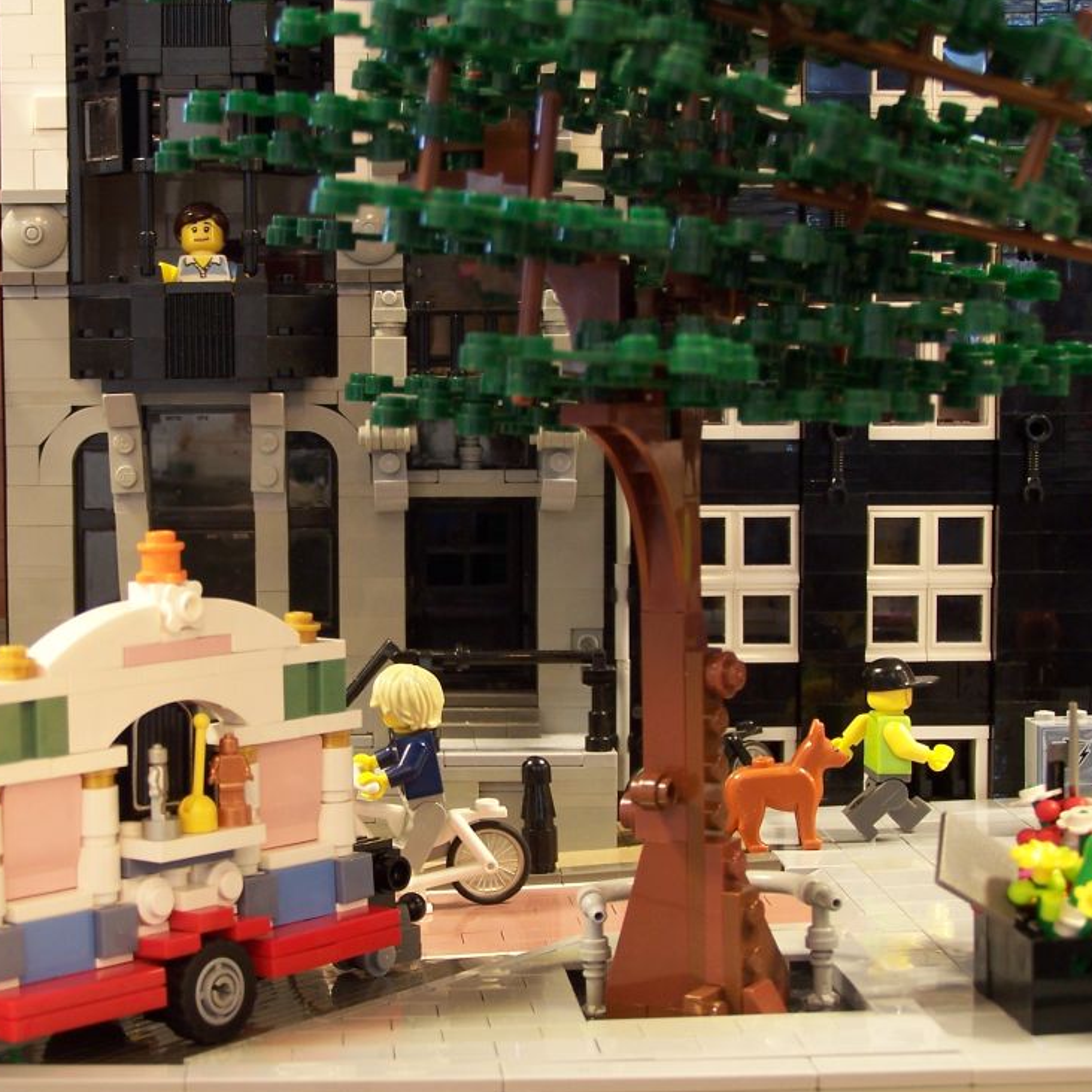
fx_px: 2605
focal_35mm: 73
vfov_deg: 23.7
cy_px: 564
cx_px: 410
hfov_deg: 23.6
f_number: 3.1
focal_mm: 9.8
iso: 80
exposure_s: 1/2
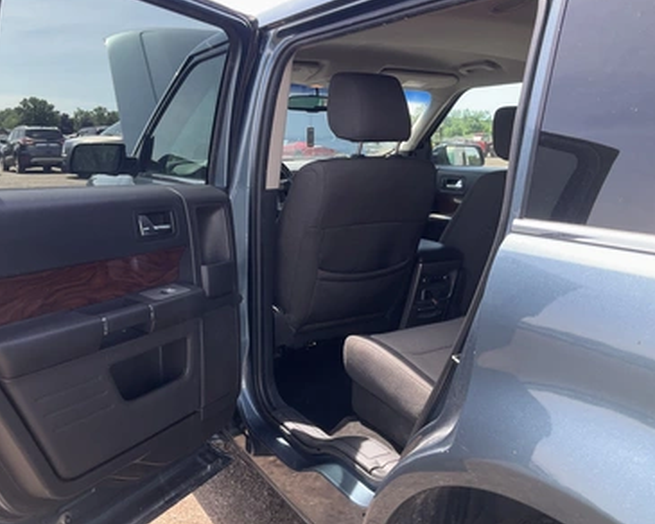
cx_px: 301
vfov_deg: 47.1
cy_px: 257
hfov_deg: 57.1
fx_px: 601
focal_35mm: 31
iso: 20
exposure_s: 1/219
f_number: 1.8
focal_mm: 3
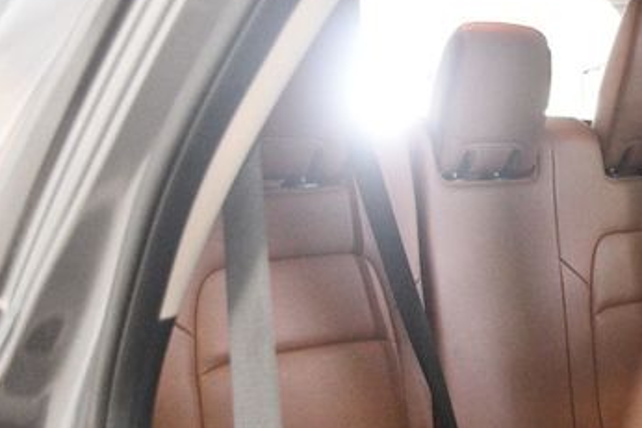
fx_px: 1088
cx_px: 590
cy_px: 337
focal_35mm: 61
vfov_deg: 22.0
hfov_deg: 31.2
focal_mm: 22
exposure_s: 1/60
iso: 7200
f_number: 3.5
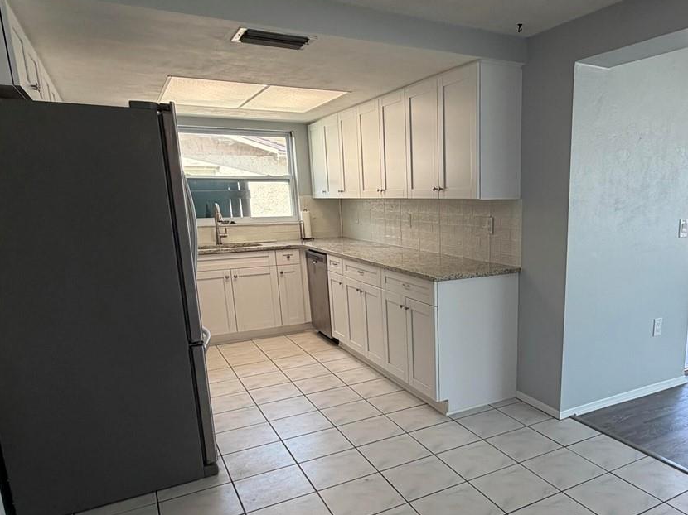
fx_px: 536
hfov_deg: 63.6
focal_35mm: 27
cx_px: 463
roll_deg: +0.4
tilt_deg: -13.6
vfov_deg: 50.9
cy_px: 318
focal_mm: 2.22
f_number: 2.2
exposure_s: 1/120
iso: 80
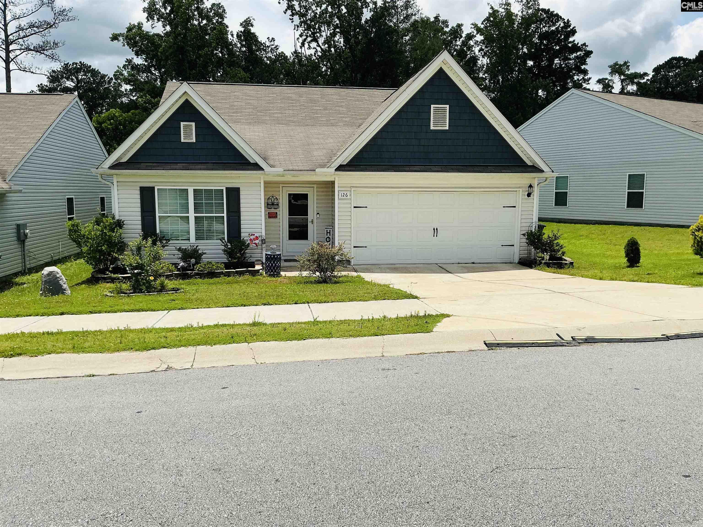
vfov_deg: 48.2
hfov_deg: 61.7
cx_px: 352
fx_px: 589
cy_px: 264
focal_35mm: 29
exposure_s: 1/2959
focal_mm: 3
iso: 25
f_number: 1.8
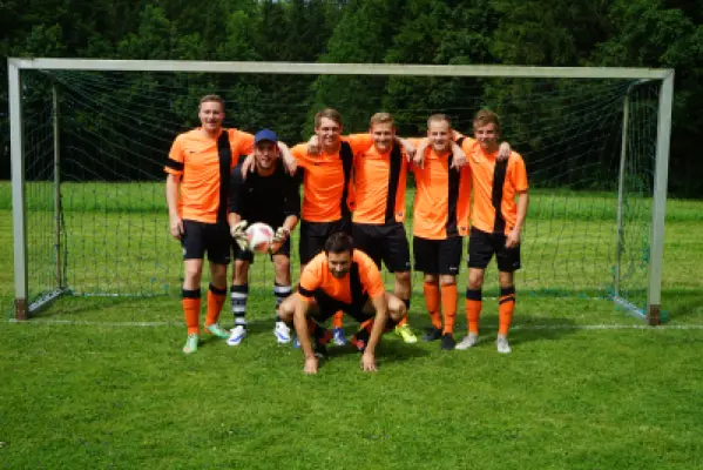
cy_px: 235
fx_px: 918
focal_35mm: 47
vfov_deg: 28.7
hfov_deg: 41.9
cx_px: 352
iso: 100
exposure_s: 1/100
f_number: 10
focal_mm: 47
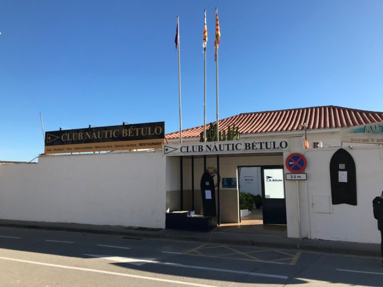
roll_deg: +0.4
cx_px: 192
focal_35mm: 28
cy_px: 144
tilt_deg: +8.0
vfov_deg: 49.7
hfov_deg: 63.4
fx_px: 310
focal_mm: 3.99
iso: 20
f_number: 1.8
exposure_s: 1/1953
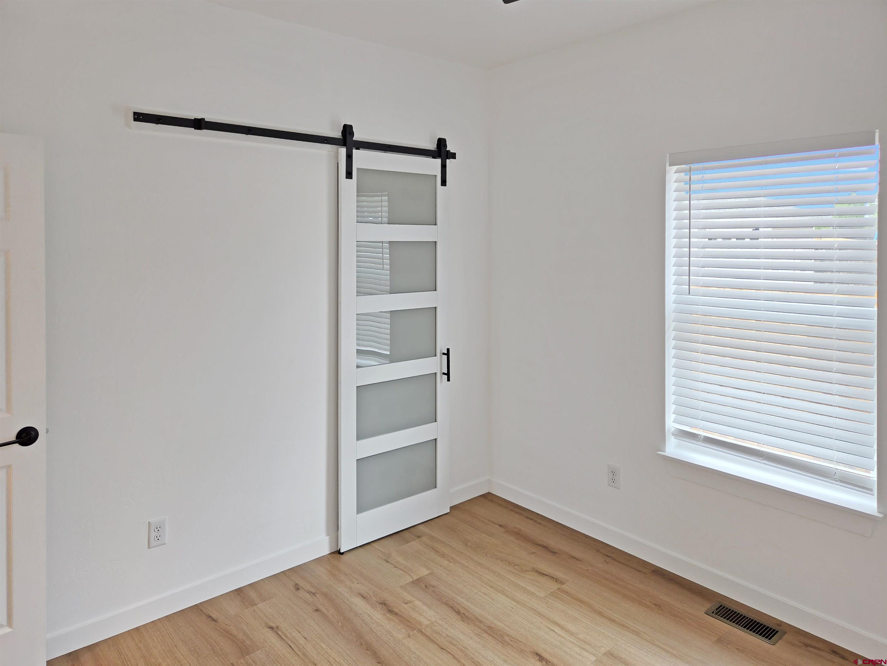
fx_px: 589
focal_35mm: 23
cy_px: 333
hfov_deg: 73.9
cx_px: 444
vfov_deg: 58.9
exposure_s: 1/120
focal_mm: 5.4
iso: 40
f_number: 1.8
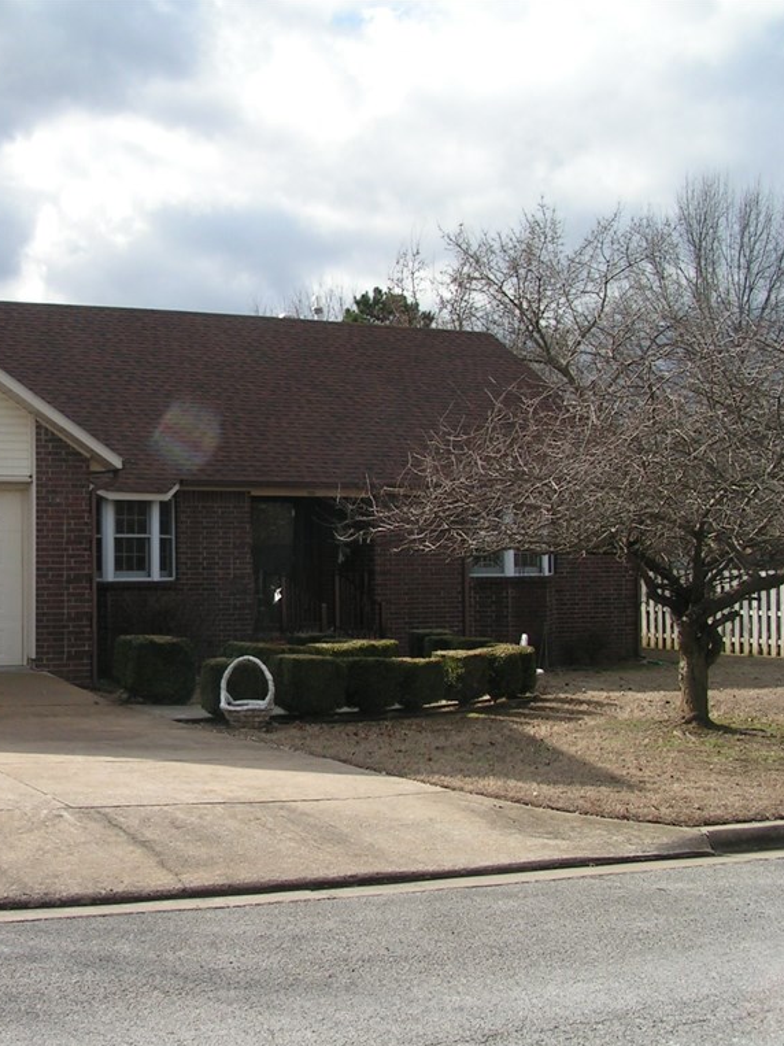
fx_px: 1541
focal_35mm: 51
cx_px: 114
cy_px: 524
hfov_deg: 27.7
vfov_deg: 37.5
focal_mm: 5.8
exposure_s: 1/250
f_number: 5.6
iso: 50
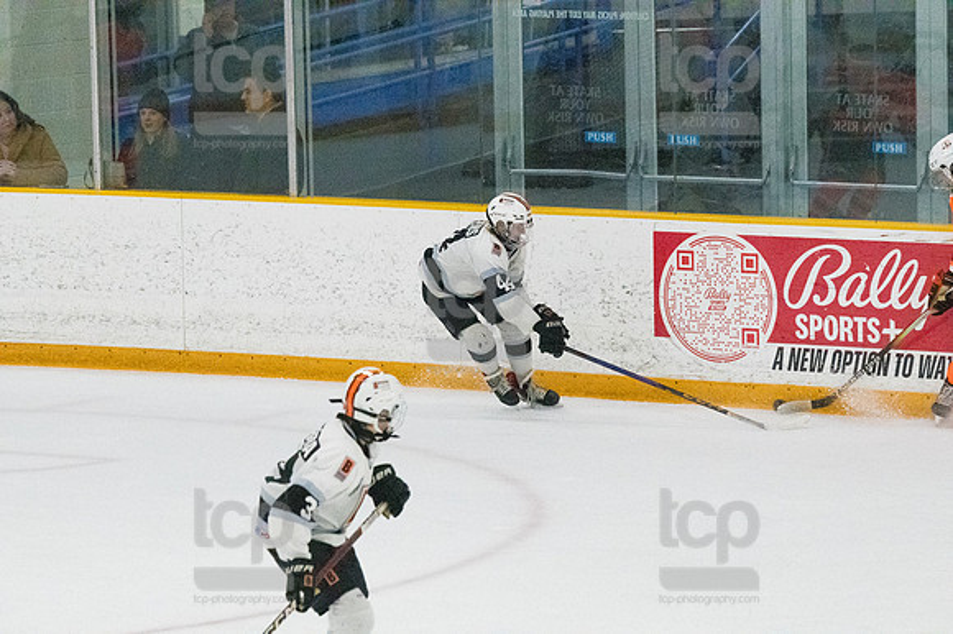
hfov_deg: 7.1
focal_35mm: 292
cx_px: 476
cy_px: 317
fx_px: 7725
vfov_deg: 4.7
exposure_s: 1/1600
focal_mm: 195
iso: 8000
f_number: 5
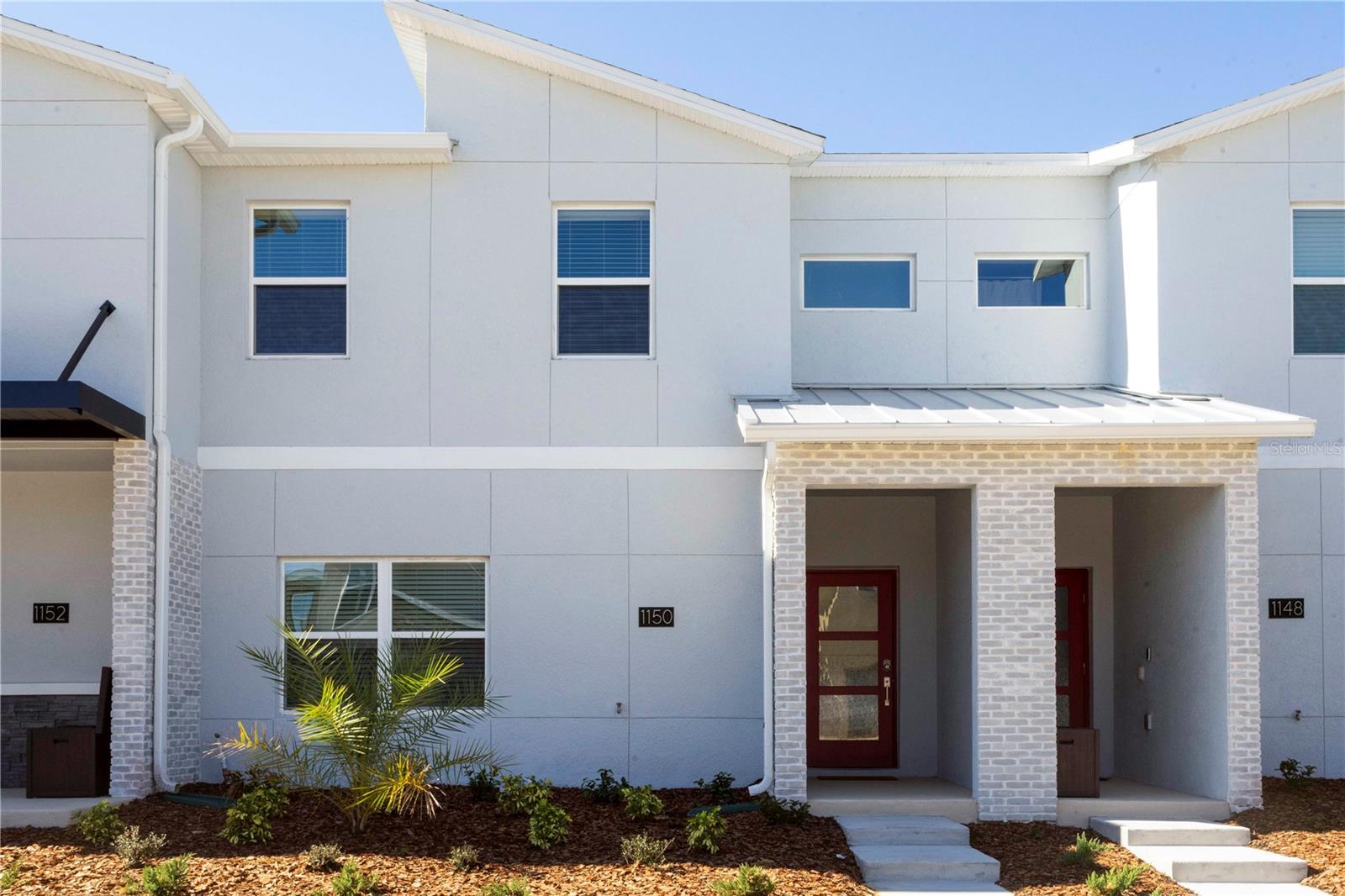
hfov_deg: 54.4
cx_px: 672
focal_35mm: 35
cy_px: 448
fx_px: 1307
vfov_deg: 37.8
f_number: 22
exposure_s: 1/160
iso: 1000
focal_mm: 35
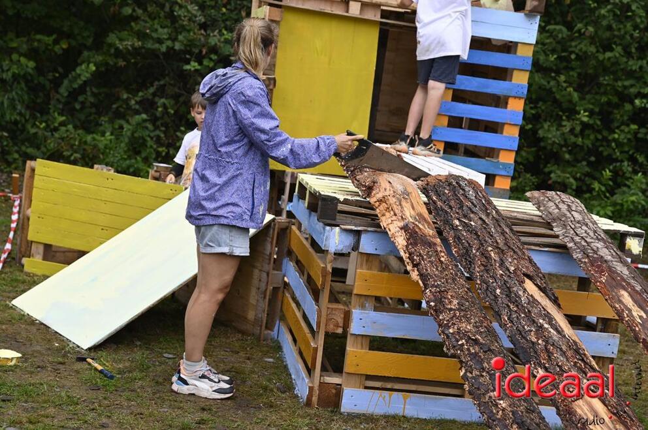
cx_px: 324
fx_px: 1079
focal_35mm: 60
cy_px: 215
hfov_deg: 33.4
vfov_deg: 22.6
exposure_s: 1/320
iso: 200
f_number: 4.5
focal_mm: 60
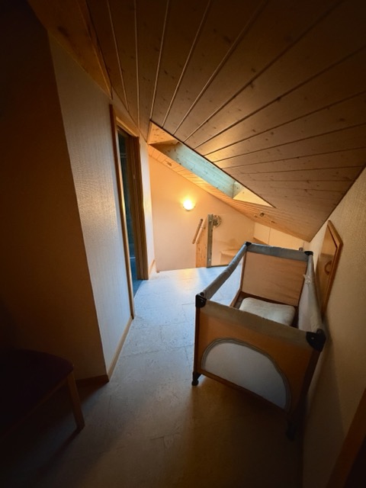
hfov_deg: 85.7
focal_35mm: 14
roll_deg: +0.2
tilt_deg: -16.6
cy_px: 244
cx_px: 183
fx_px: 197
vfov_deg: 102.1
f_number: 2.2
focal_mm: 2.22
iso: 1250
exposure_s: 1/50
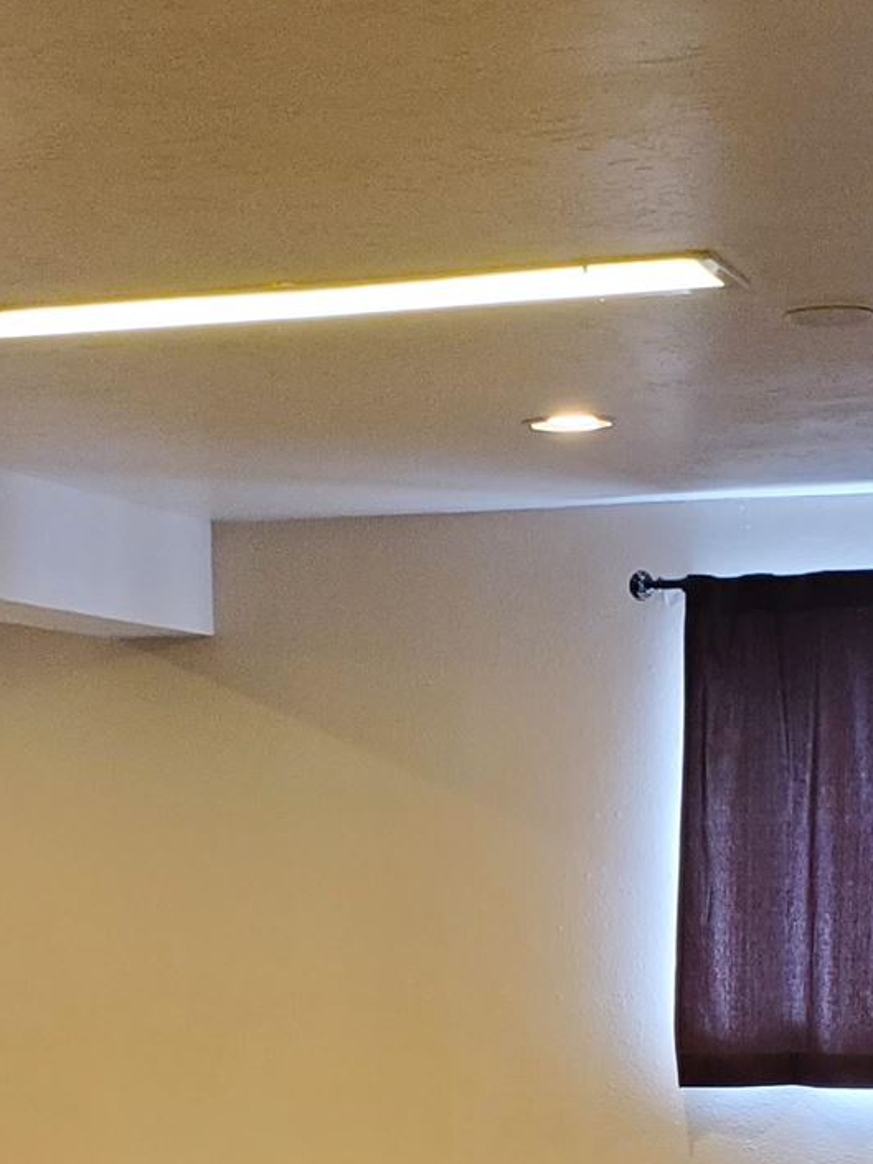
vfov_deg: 21.5
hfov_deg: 17.4
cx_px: 526
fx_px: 2857
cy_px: 1362
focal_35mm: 85
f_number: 2.4
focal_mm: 4.3
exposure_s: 1/39
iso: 320
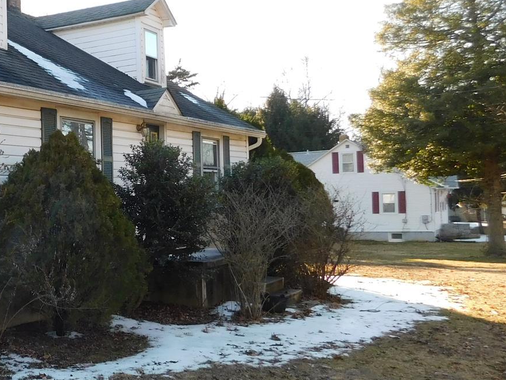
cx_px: -63
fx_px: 789
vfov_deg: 27.0
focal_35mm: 54
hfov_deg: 31.2
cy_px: 198
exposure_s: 1/250
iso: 125
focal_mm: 4
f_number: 3
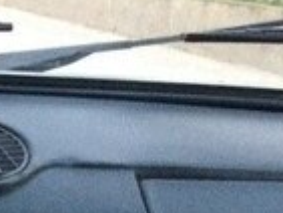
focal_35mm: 136
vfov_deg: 10.5
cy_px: 335
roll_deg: -0.3
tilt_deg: -20.8
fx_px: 1113
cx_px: -231
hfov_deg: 13.1
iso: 400
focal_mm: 4.15
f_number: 2.2
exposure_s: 1/17
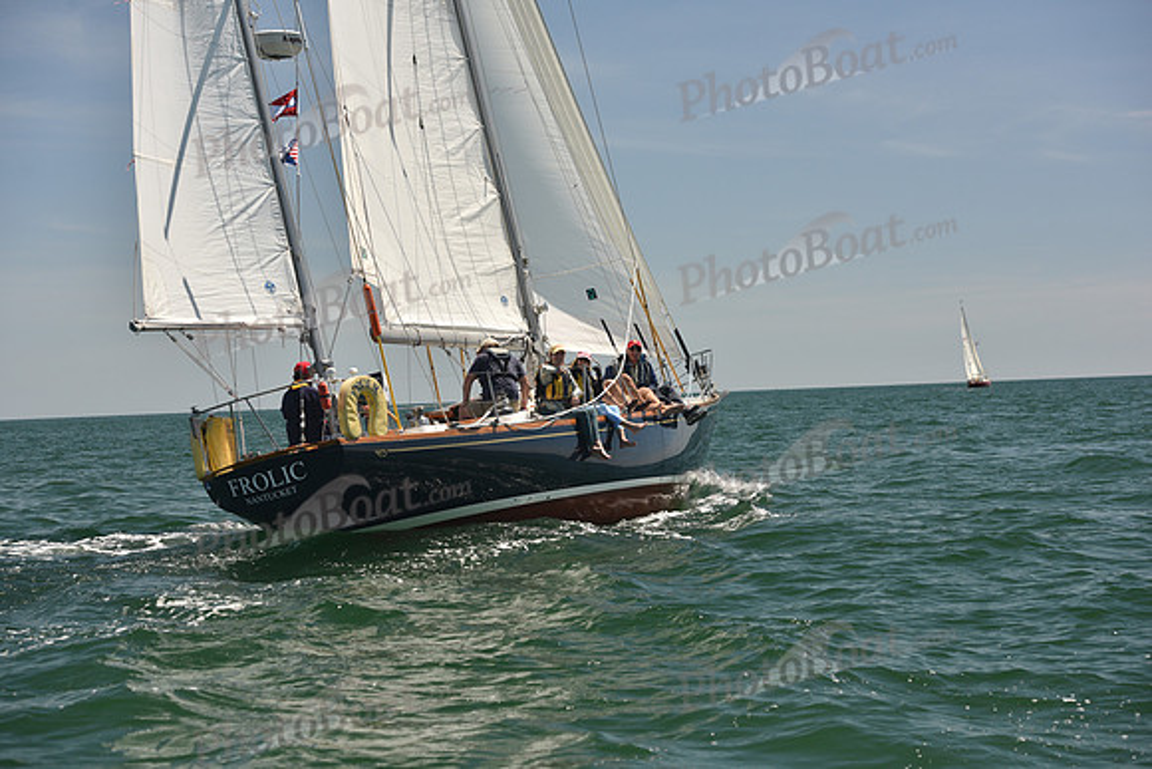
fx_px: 2240
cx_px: 576
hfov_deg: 28.8
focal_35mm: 70
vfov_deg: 19.5
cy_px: 384
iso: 250
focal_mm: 70
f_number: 5.6
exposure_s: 1/800
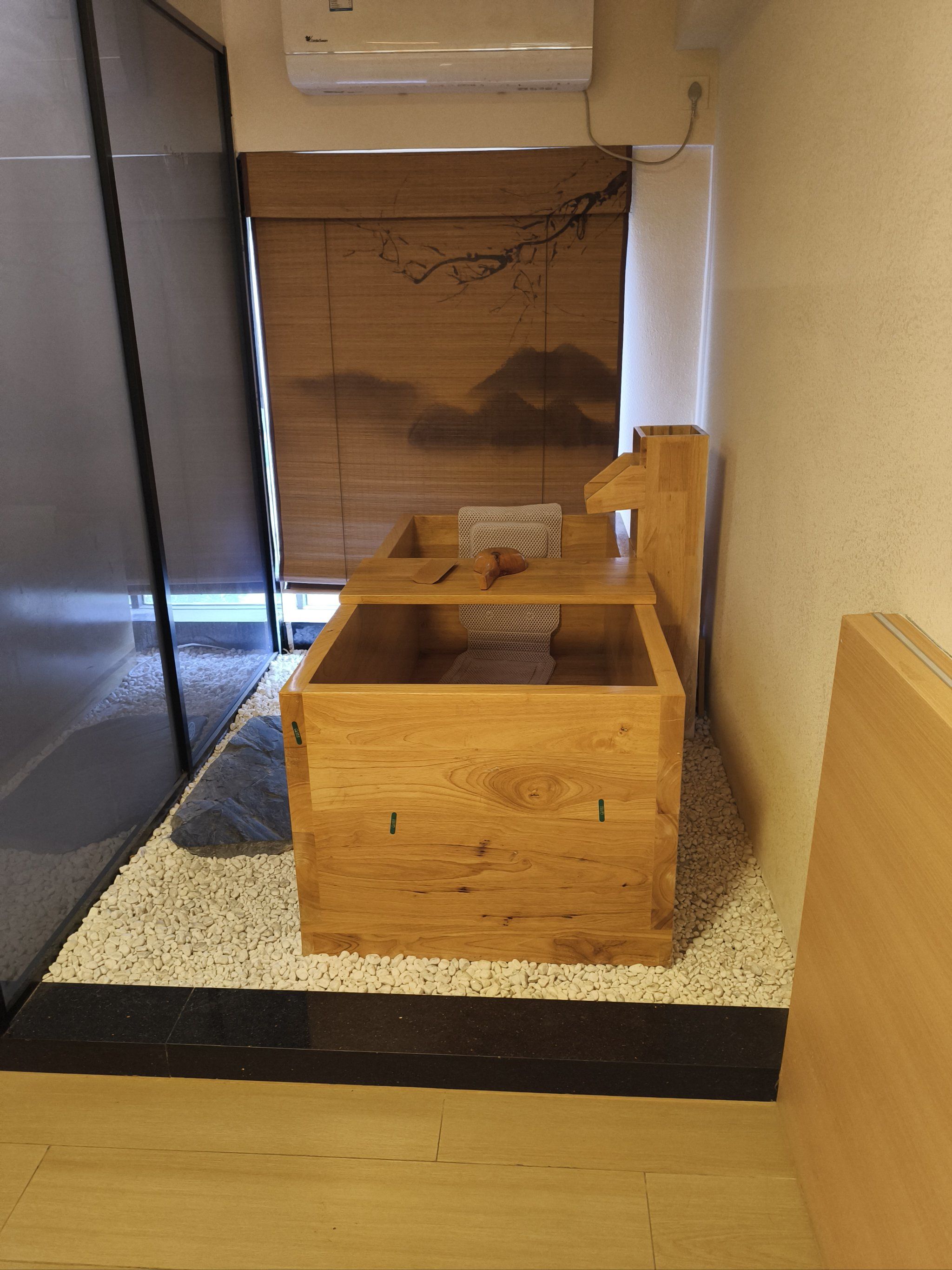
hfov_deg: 58.9
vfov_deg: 73.9
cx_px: 476
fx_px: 843
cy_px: 635
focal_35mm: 23
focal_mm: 5.84
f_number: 1.6
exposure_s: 1/33.3
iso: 640
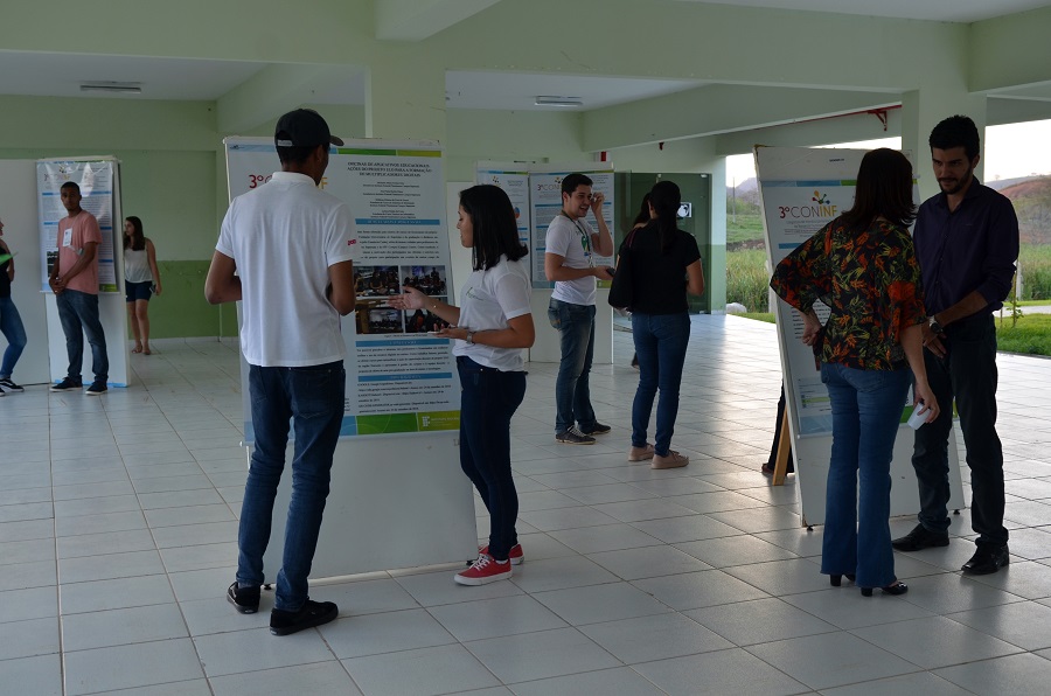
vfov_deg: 34.1
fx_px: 1136
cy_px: 348
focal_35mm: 39
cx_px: 526
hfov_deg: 49.6
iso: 200
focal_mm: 26
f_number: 4
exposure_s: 1/60
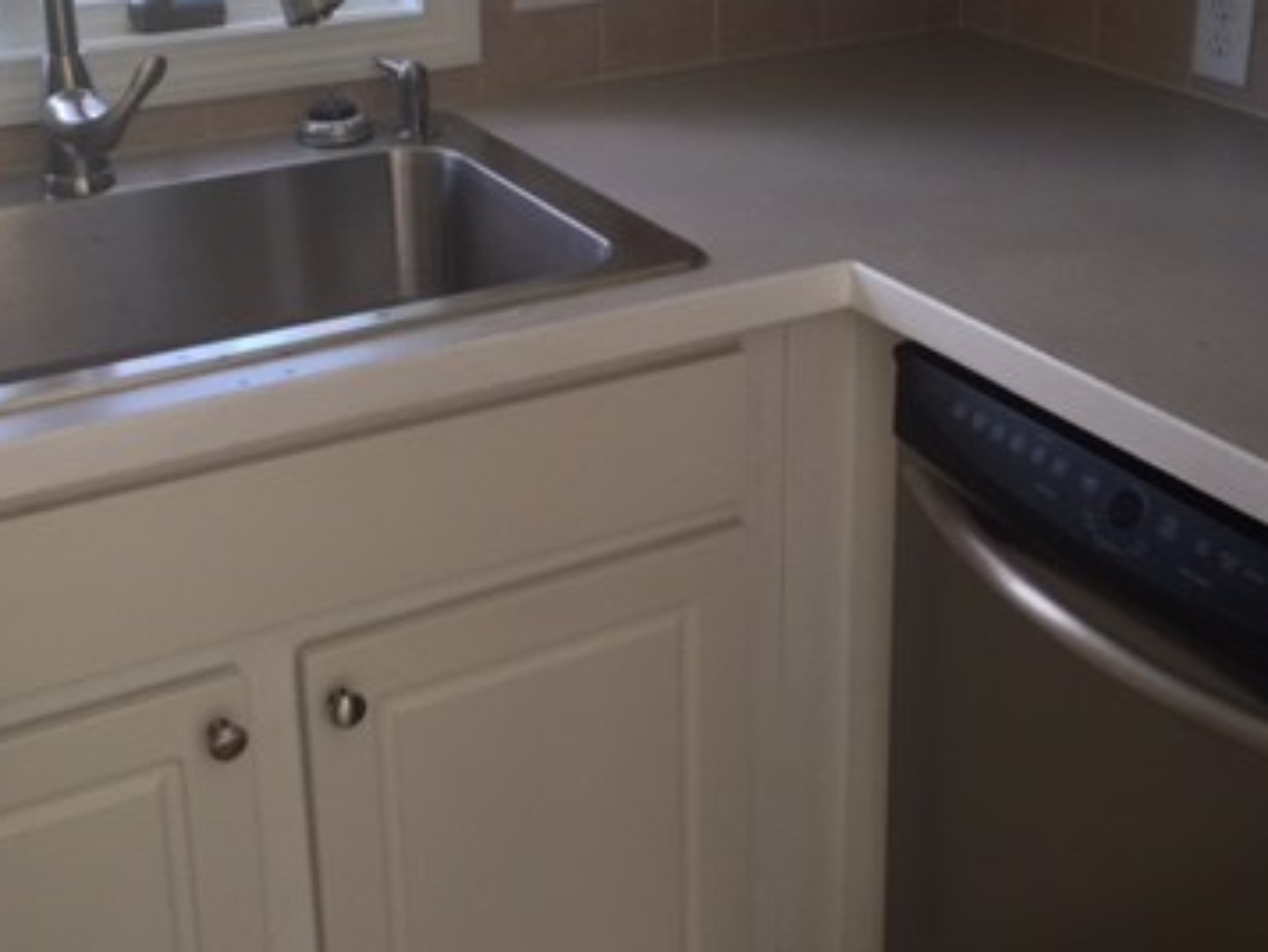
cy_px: 284
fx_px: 1905
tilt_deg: -20.7
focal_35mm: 52
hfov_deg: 36.8
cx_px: 689
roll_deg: +0.0
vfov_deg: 27.8
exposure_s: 1/60
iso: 32
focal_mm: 4.15
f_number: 2.2
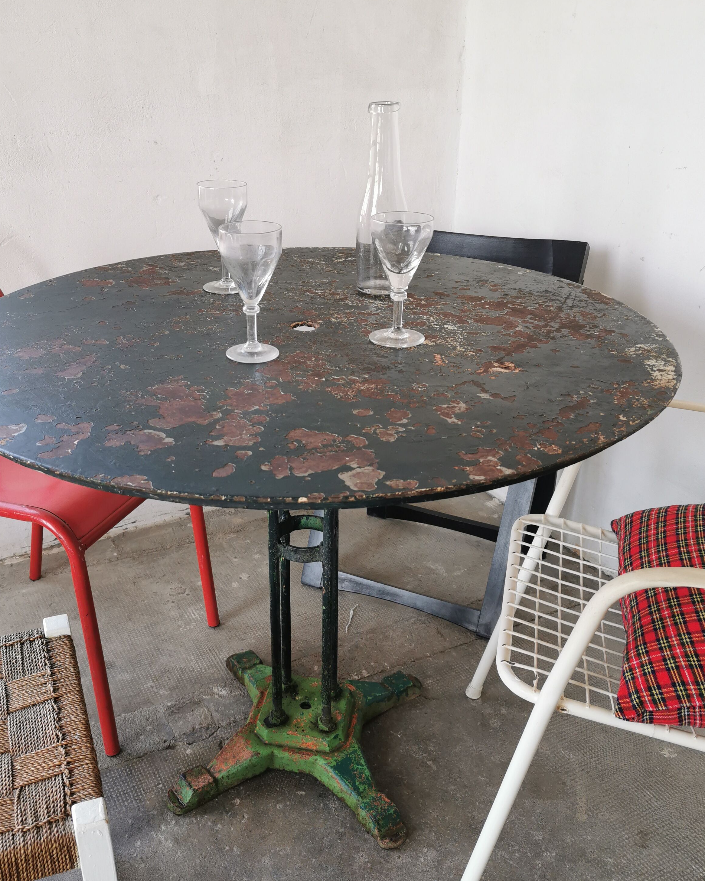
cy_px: 475
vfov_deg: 54.2
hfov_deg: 44.5
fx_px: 861
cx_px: 318
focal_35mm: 33
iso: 100
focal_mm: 5.56
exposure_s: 1/100
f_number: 1.6
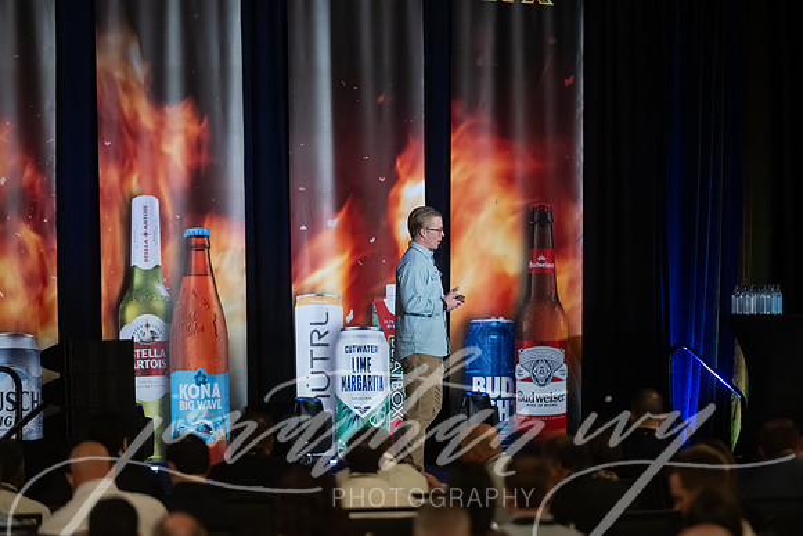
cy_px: 268
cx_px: 402
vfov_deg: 7.0
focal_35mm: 196
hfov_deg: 10.5
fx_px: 4378
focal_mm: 195
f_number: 2.8
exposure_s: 1/320
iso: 7200
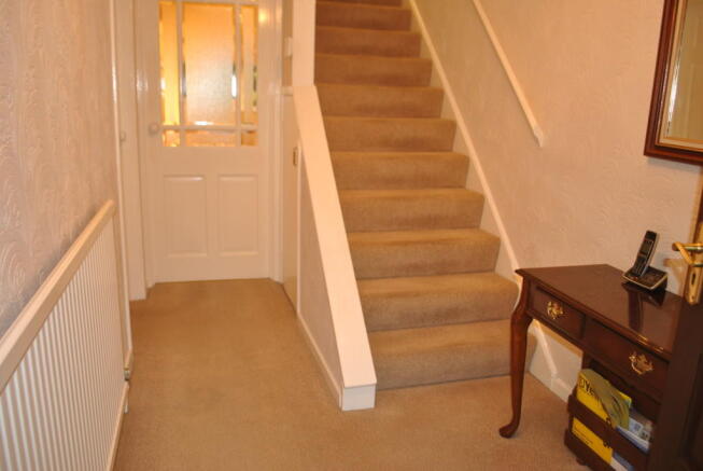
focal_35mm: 27
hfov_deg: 67.3
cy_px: 236
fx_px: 528
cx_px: 352
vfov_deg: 48.0
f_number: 3.5
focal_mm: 18
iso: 100
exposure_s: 1/2.5
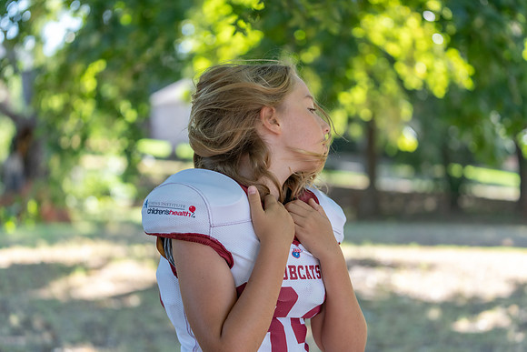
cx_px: 264
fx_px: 1025
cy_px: 176
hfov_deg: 28.8
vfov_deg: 19.5
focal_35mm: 70
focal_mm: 70
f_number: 2.8
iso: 800
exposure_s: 1/1250
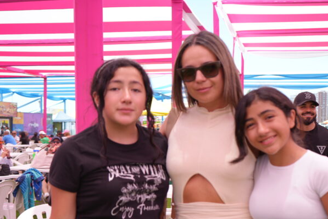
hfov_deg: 36.8
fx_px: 492
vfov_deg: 25.0
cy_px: 140
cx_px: 188
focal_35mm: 54
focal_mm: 42
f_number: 4.5
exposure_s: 1/250
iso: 100
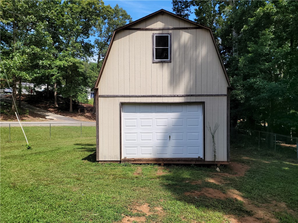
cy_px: 112
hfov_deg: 67.3
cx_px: 149
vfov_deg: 53.1
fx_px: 224
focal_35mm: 26
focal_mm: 5.4
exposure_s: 1/1395
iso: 40
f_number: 1.8
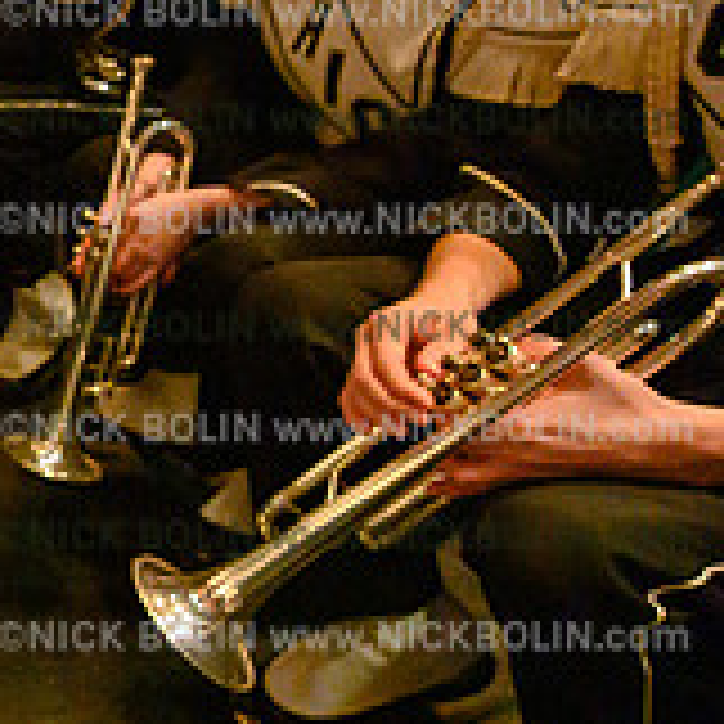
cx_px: -364
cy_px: 223
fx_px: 1018
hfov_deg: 27.2
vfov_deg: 38.6
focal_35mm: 43
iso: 25600
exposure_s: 1/320
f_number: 2.8
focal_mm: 14
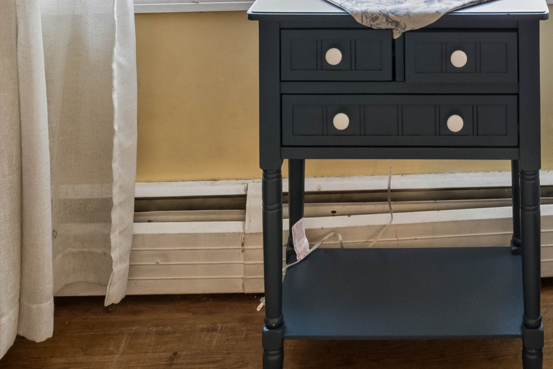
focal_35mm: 51
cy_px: -254
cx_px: 479
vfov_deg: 20.5
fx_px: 783
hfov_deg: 36.8
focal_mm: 14
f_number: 13
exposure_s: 1/2
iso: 400
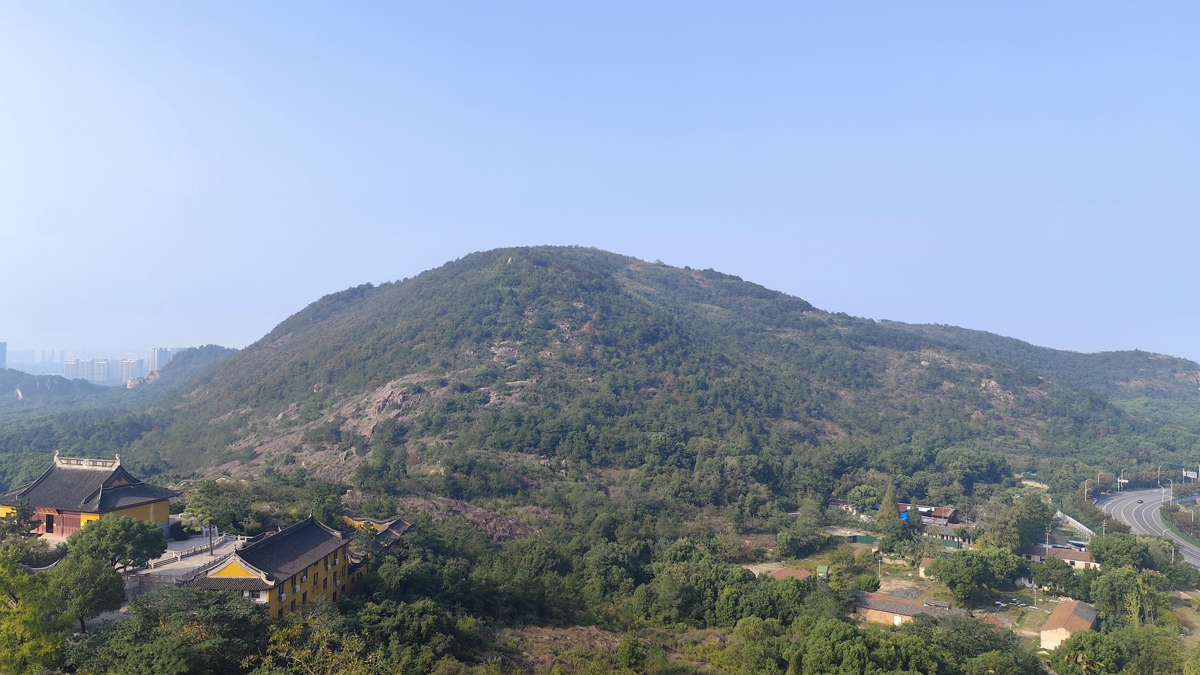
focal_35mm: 26
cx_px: 591
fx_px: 827
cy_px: 361
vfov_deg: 44.4
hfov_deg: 71.9
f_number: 1.65
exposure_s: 1/552
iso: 50
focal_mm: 6.14
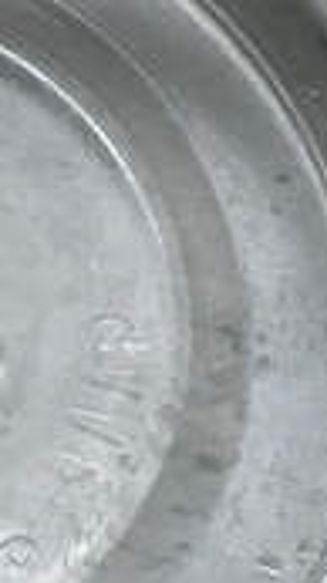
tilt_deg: -63.6
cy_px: 0
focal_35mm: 219
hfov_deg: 5.5
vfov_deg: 9.8
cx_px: -128
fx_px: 3384
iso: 32
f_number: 2.2
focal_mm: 4.15
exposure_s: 1/30
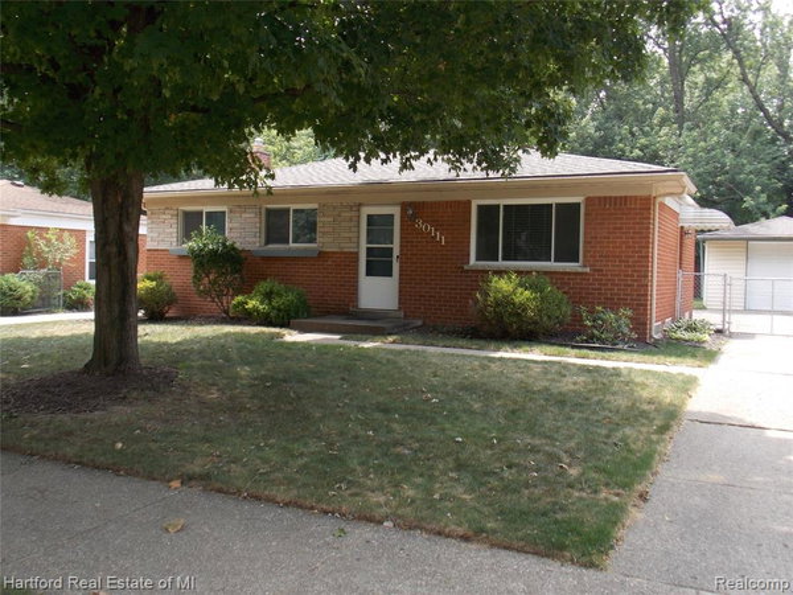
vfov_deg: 46.8
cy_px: 298
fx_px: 687
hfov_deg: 60.0
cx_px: 396
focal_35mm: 30
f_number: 3.3
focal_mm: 5.3
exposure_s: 1/100
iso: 80
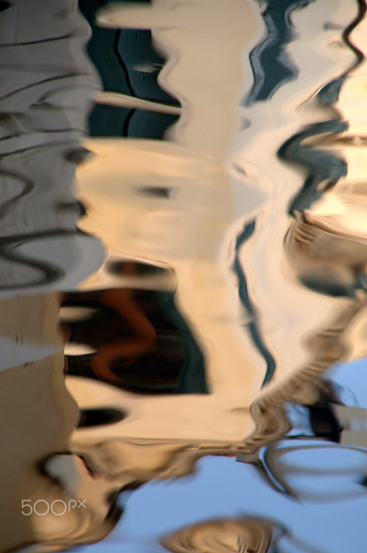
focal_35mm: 330
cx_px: 184
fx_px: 5058
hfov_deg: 4.2
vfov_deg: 6.3
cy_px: 276
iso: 400
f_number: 10
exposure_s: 1/20
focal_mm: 220
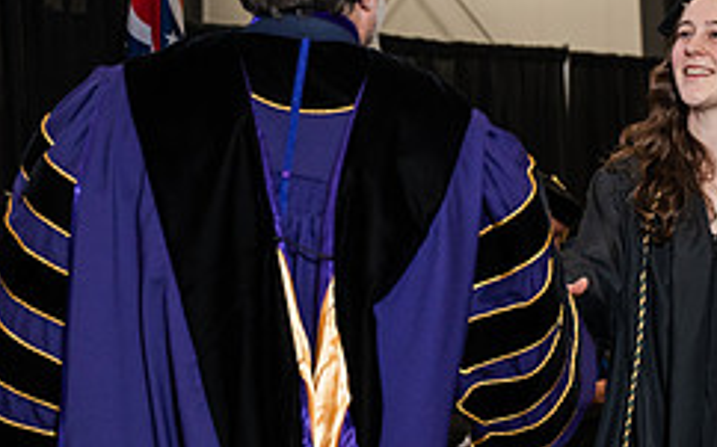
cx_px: 427
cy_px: 289
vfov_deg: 9.2
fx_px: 2773
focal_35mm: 142
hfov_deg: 14.7
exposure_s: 1/200
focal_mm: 58
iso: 1250
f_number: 4.5
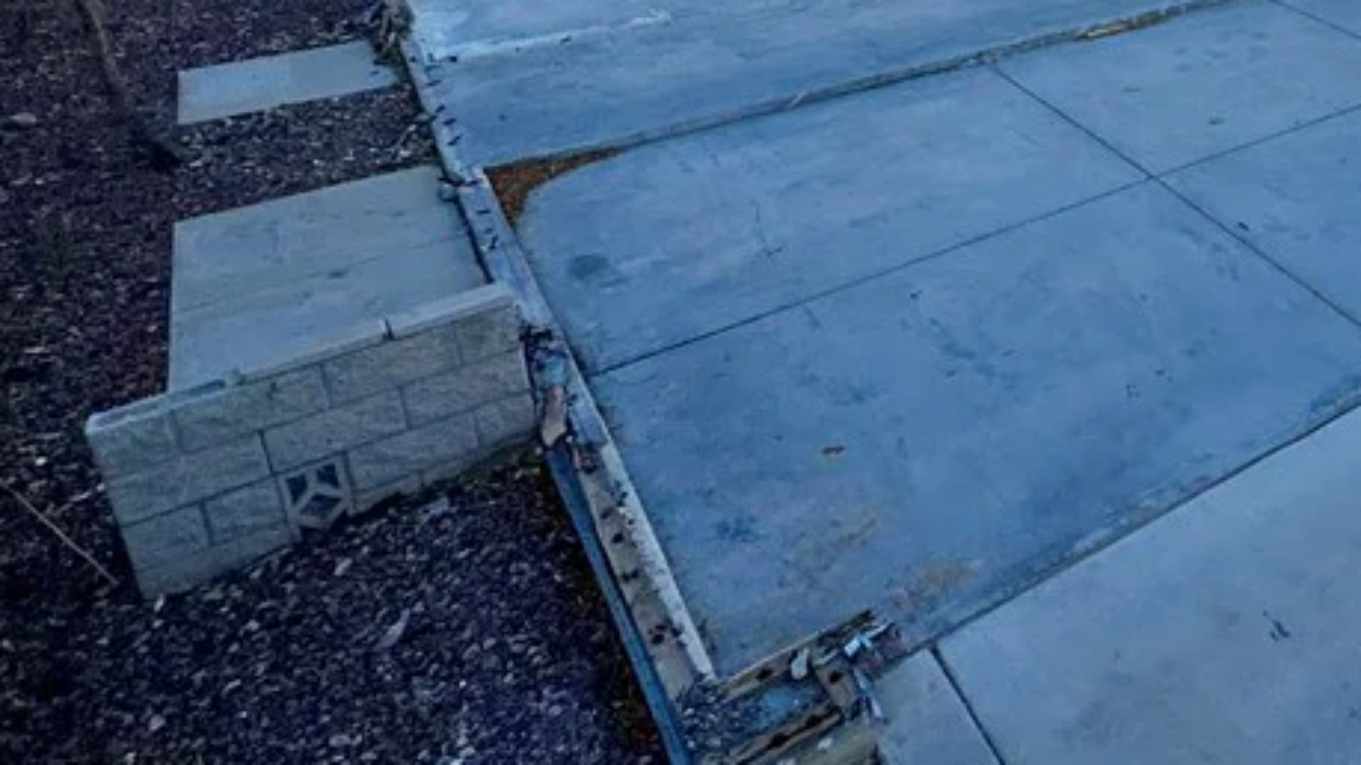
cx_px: 1429
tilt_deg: -19.8
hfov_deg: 46.2
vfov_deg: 31.4
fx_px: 1227
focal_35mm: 34
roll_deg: -5.0
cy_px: -42
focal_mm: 2.22
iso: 20
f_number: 2.2
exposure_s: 1/770
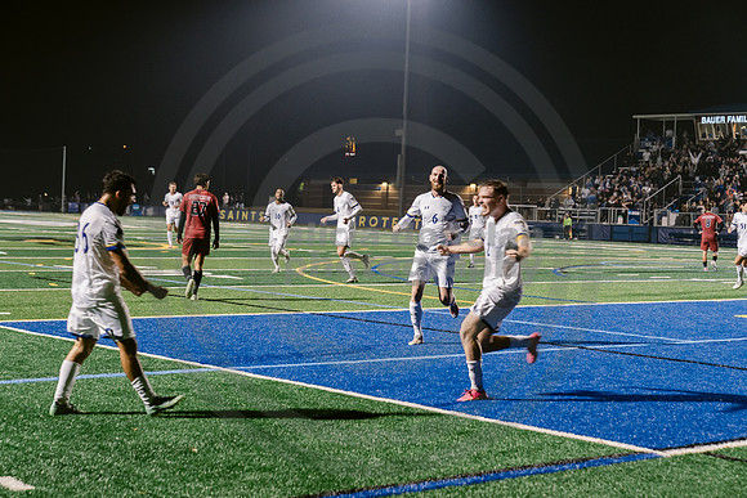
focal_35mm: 70
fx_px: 1453
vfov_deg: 19.5
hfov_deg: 28.8
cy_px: 249
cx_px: 374
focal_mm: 70
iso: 2500
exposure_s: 1/160
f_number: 4
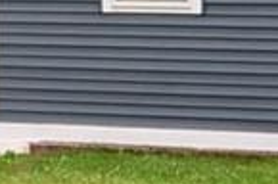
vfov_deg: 6.3
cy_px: -136
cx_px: 73
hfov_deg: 9.7
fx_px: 1634
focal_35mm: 212
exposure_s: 1/320
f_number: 7.1
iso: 640
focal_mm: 20
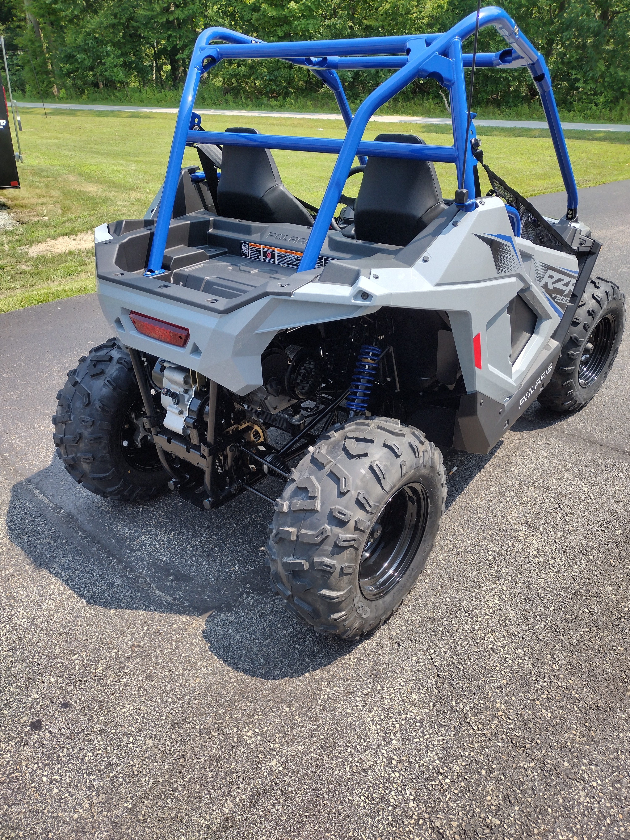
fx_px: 655
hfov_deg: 51.4
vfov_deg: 65.3
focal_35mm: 27
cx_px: 315
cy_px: 420
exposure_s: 1/1042
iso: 100
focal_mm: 4.71
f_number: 1.7
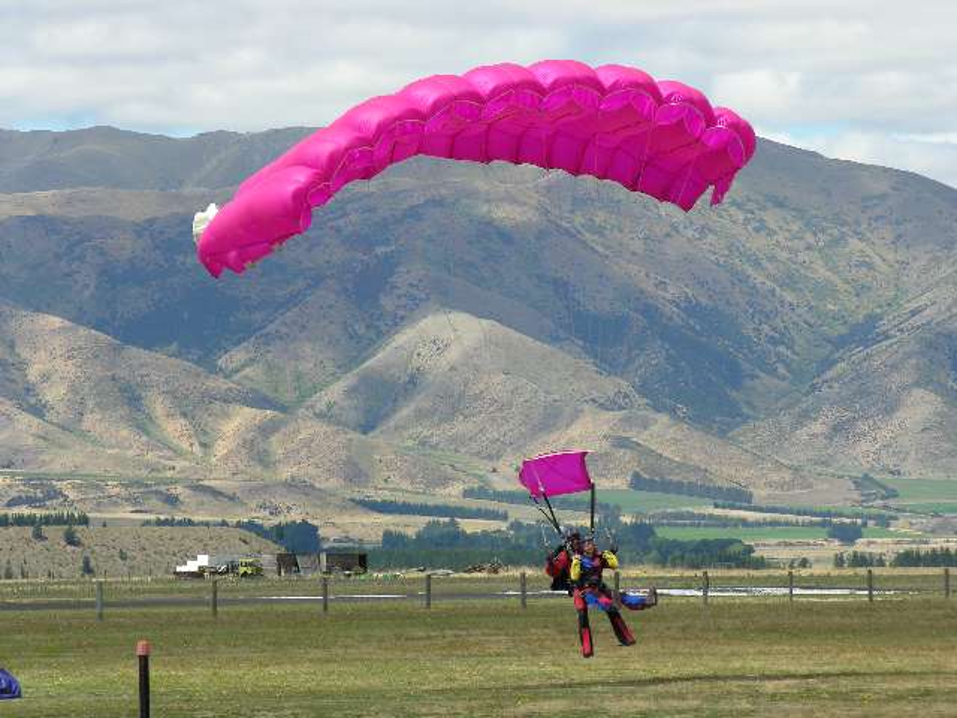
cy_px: 359
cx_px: 478
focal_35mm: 209
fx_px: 5778
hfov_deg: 9.5
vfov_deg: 7.1
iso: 50
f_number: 7.5
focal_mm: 53.3
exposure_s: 1/170
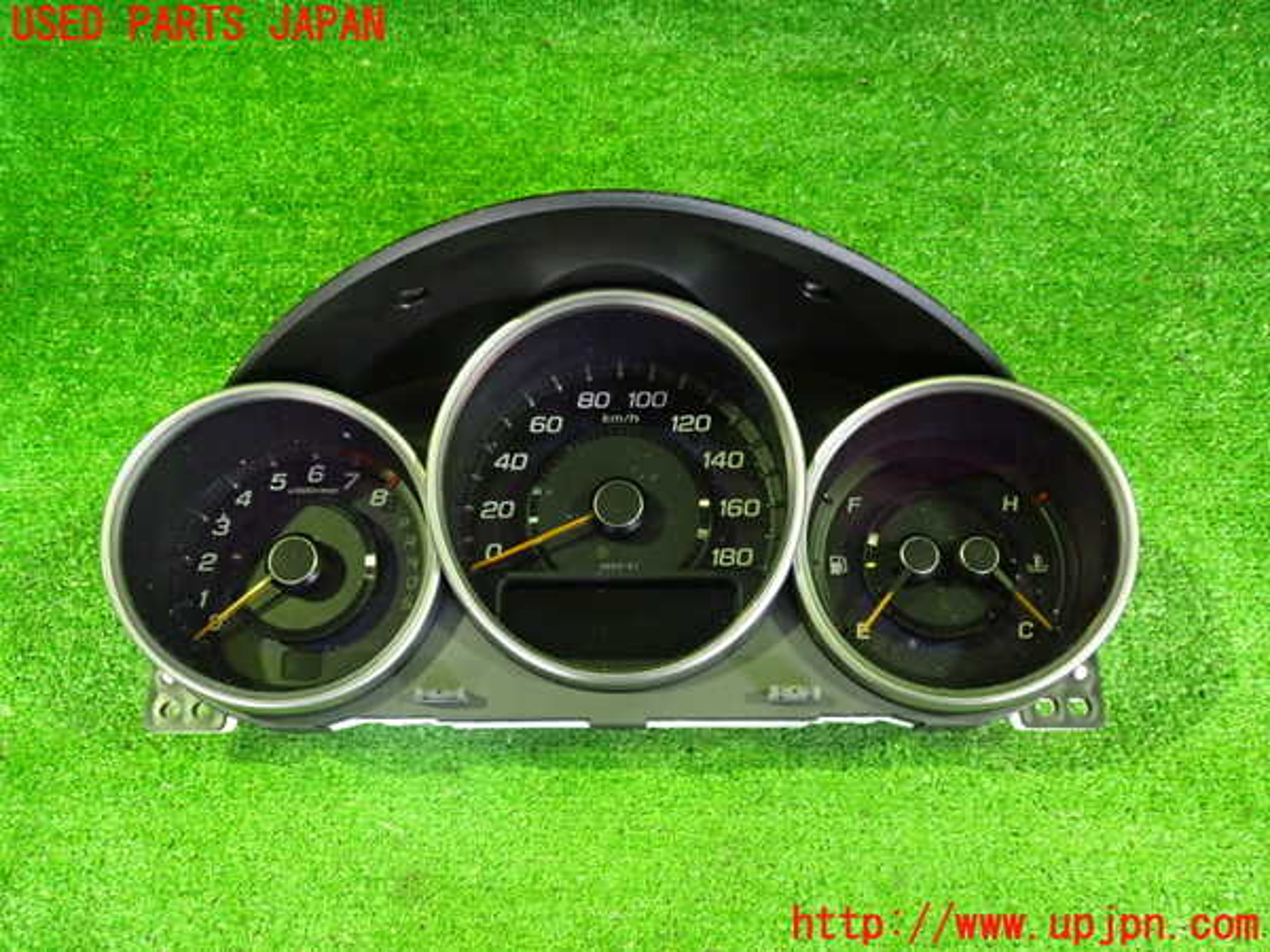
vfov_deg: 46.8
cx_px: 635
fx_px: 1101
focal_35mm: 30
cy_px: 476
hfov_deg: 60.0
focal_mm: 5.4
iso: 800
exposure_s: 1/15
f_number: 2.3
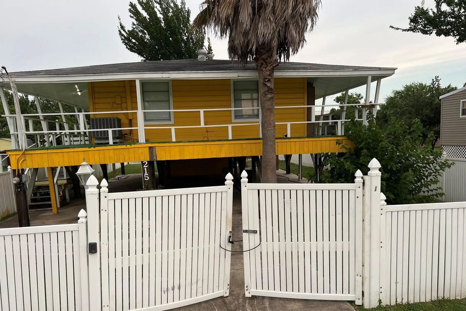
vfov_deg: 46.3
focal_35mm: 28
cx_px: 231
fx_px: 362
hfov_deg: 65.5
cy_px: 177
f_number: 1.5
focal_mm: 5.7
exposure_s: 1/368
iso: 50
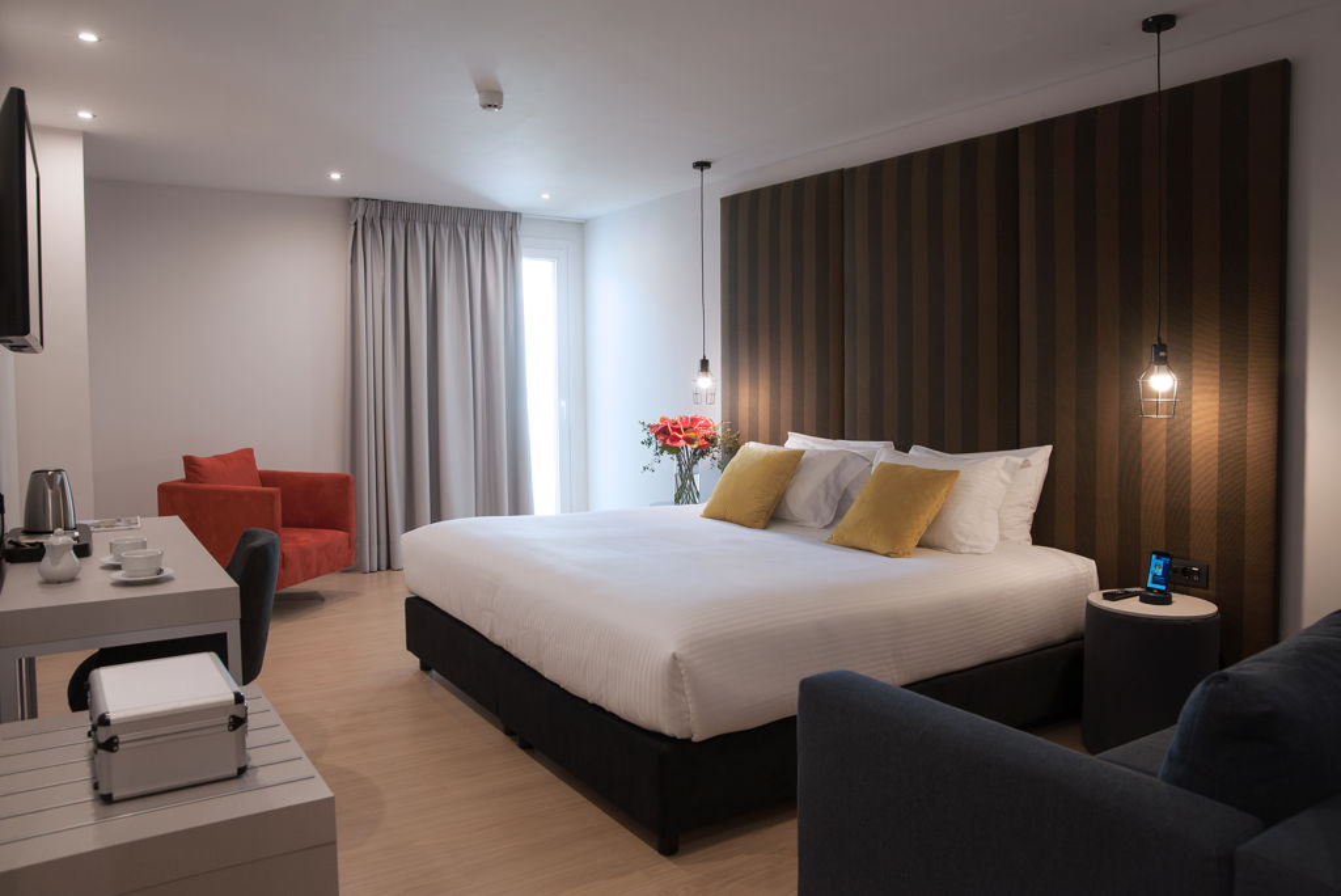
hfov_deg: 73.7
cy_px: 448
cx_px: 670
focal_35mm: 24
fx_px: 894
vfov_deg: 53.2
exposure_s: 1/13
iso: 200
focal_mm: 24
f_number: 8
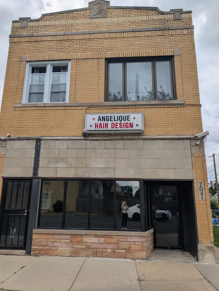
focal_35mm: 25
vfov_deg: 69.3
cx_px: 106
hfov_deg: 55.0
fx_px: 210
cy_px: 143
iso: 22
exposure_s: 1/2232
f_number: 1.68
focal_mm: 6.9
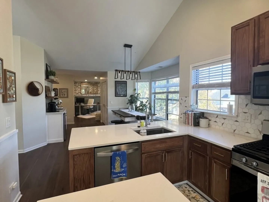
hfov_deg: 106.2
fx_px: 101
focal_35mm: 13
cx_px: 134
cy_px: 101
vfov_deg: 89.9
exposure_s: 1/120
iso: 125
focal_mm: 1.57
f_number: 1.8
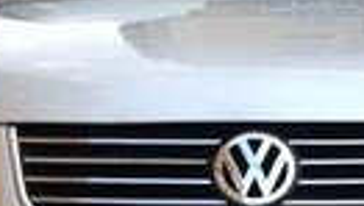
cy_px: 280
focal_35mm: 181
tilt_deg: -5.8
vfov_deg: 6.7
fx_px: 1749
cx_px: 208
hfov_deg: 11.9
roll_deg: -1.2
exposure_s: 1/24
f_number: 2.4
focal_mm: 4.12
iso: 50
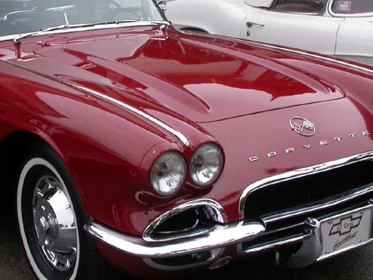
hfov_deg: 25.6
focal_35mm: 76
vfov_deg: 19.3
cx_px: 150
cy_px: 91
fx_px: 819
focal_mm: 7.85
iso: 100
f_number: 5.3
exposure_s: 1/177
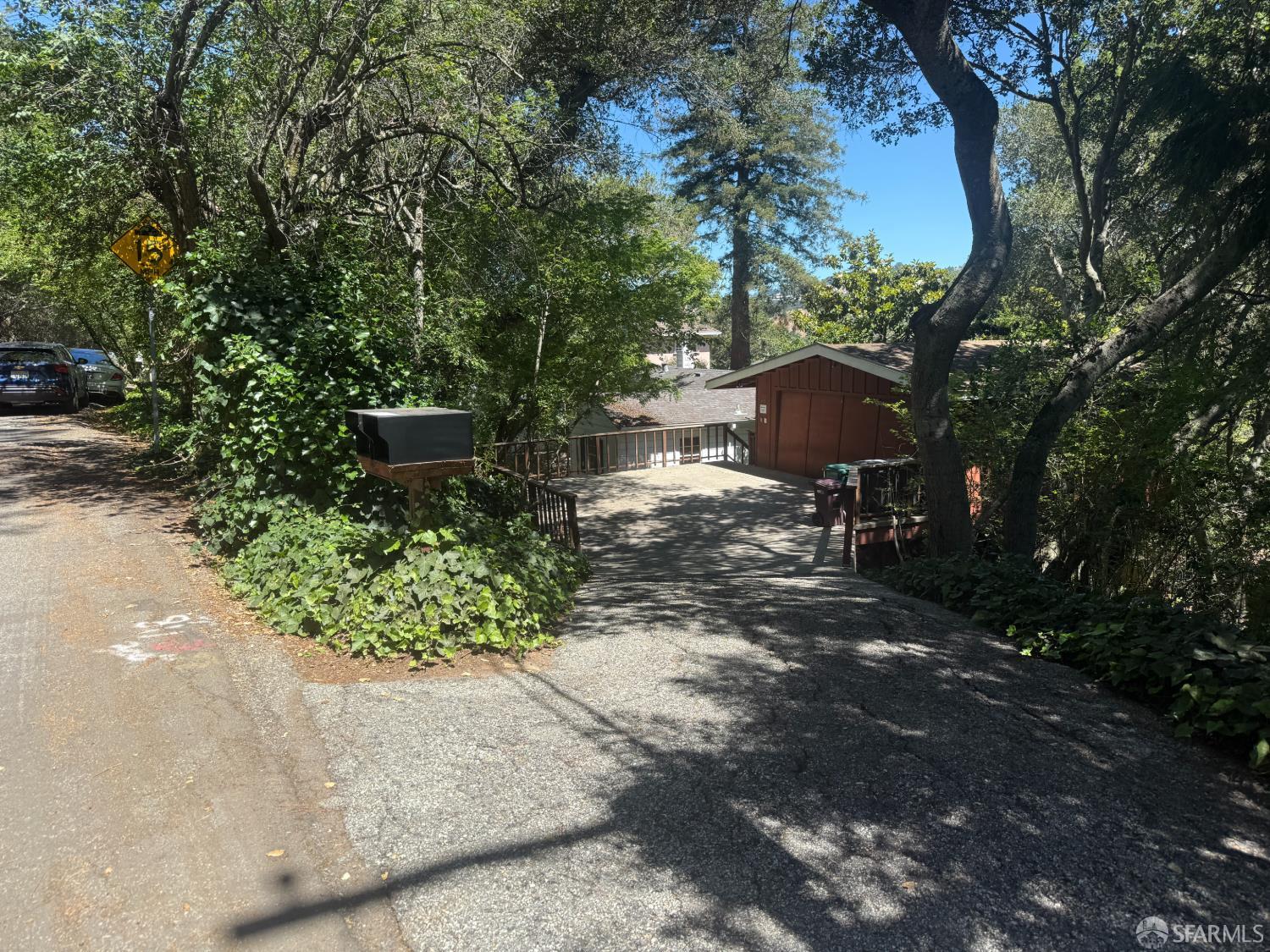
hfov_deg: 71.6
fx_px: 881
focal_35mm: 24
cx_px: 635
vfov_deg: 56.8
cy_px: 476
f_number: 1.78
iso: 80
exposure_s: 1/1493
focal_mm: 6.76
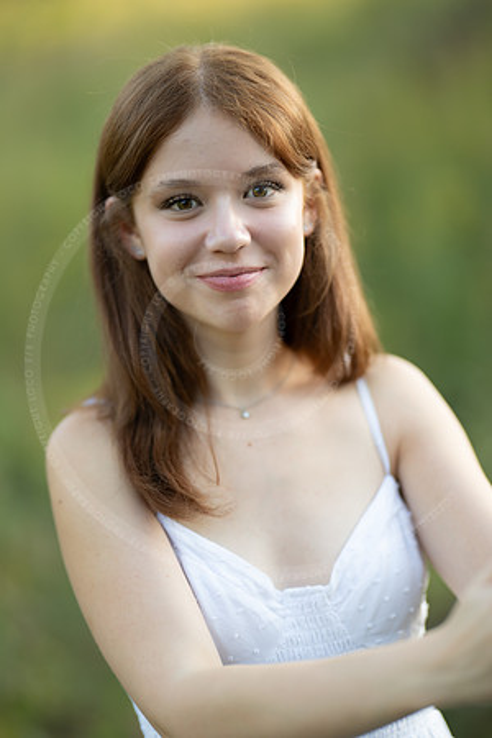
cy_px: 369
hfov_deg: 16.1
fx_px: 1742
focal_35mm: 85
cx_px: 246
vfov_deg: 23.9
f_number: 1.2
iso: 100
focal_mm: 85
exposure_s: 1/500
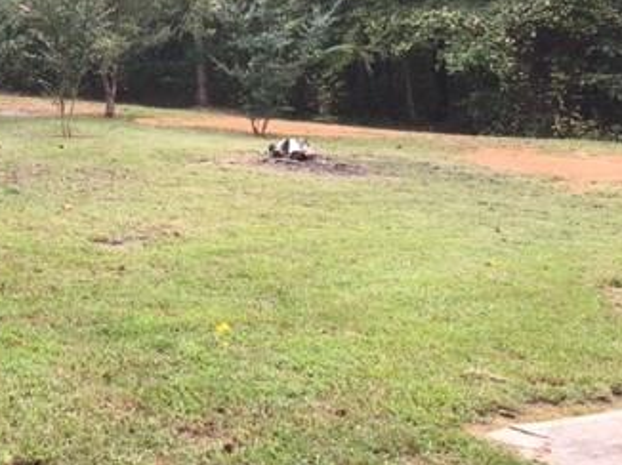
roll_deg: +0.3
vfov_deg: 25.3
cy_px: 103
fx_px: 1023
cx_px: 32
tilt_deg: -2.7
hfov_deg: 31.8
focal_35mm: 57
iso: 25
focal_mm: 4.15
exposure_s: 1/140
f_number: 2.2
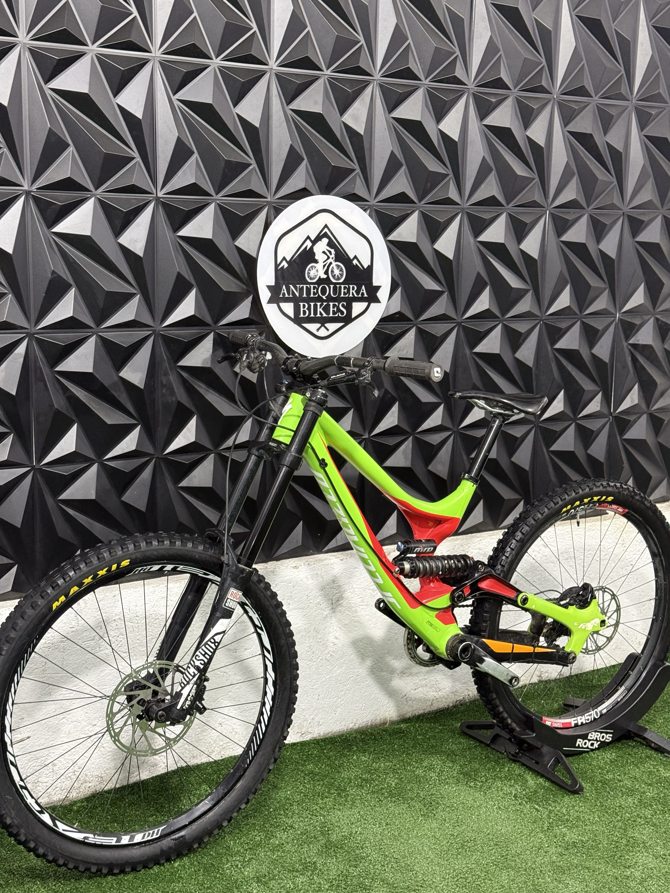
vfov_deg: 39.7
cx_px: 335
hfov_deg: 30.3
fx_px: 1239
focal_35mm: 48
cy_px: 446
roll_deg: -2.3
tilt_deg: -9.1
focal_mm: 6.76
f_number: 1.78
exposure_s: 1/60
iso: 250
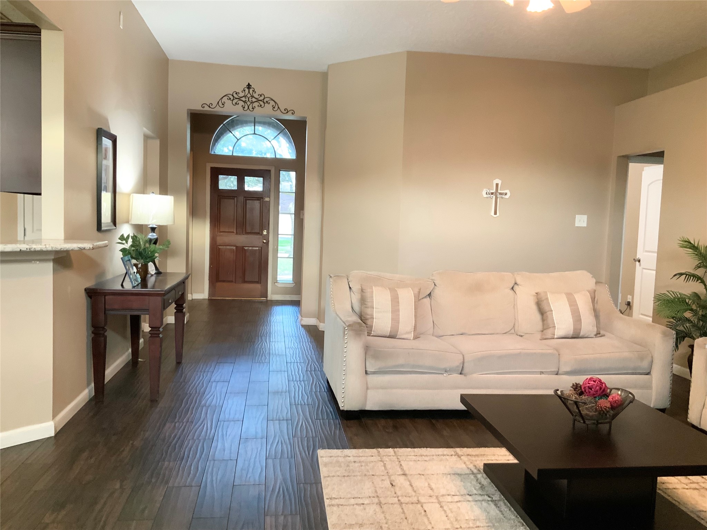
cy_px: 265
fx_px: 592
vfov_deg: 48.2
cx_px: 354
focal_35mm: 29
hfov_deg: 61.7
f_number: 1.8
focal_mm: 3
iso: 200
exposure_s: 1/40
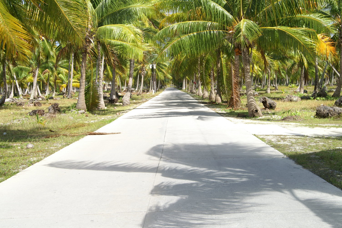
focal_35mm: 52
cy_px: 114
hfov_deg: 37.9
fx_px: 498
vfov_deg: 25.7
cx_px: 171
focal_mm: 35
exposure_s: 1/250
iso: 100
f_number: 9
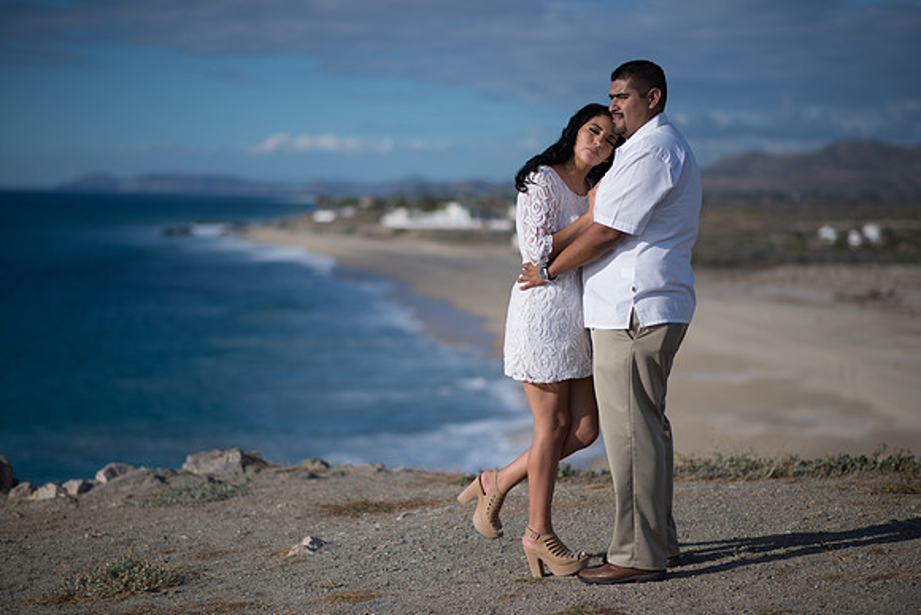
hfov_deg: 23.9
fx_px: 2175
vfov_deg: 16.1
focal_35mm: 85
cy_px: 308
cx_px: 460
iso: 64
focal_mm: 85
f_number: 2
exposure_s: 1/6400
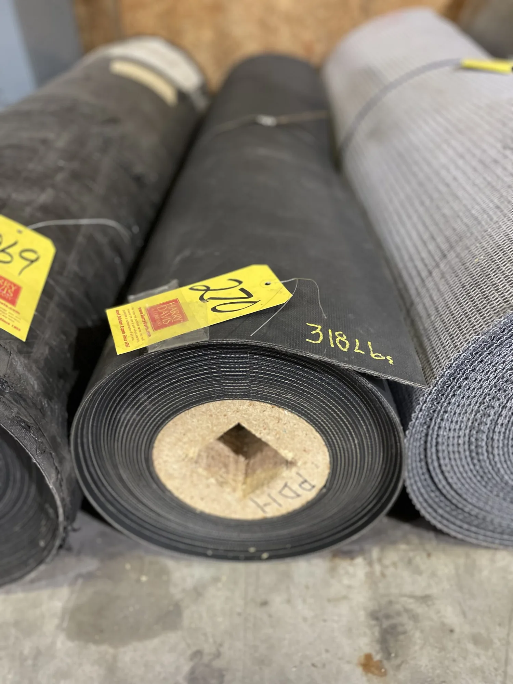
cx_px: 256
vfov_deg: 67.3
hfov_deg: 53.1
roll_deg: +3.7
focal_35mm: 26
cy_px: 342
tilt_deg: -36.2
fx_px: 514
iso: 250
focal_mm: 4.2
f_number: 1.6
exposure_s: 1/60
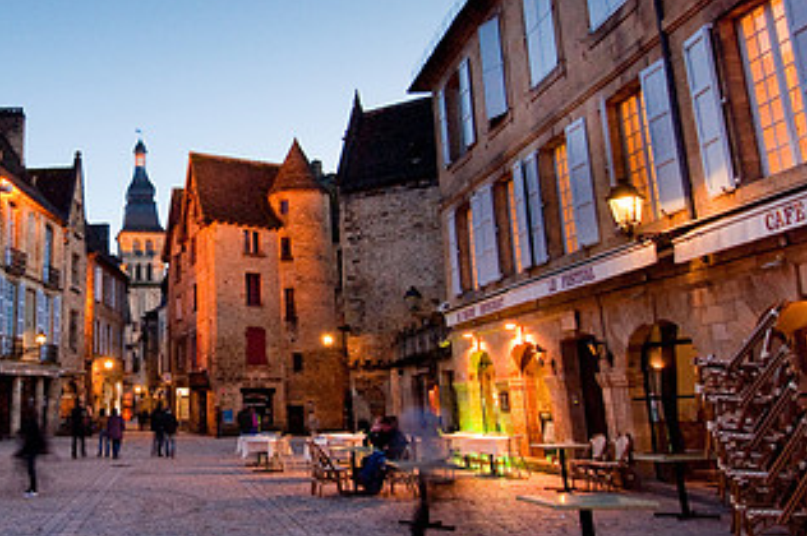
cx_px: 140
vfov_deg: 39.8
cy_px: 226
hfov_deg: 52.8
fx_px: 739
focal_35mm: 33
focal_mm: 12
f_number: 8
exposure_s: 1/3
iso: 200
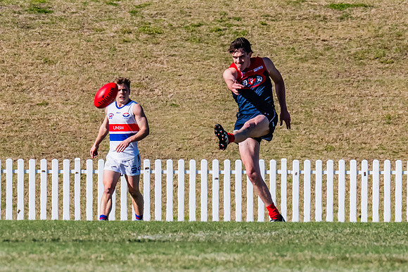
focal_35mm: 1119
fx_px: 12672
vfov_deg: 1.2
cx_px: 273
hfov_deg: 1.8
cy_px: 133
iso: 800
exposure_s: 1/1600
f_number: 11
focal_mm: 420
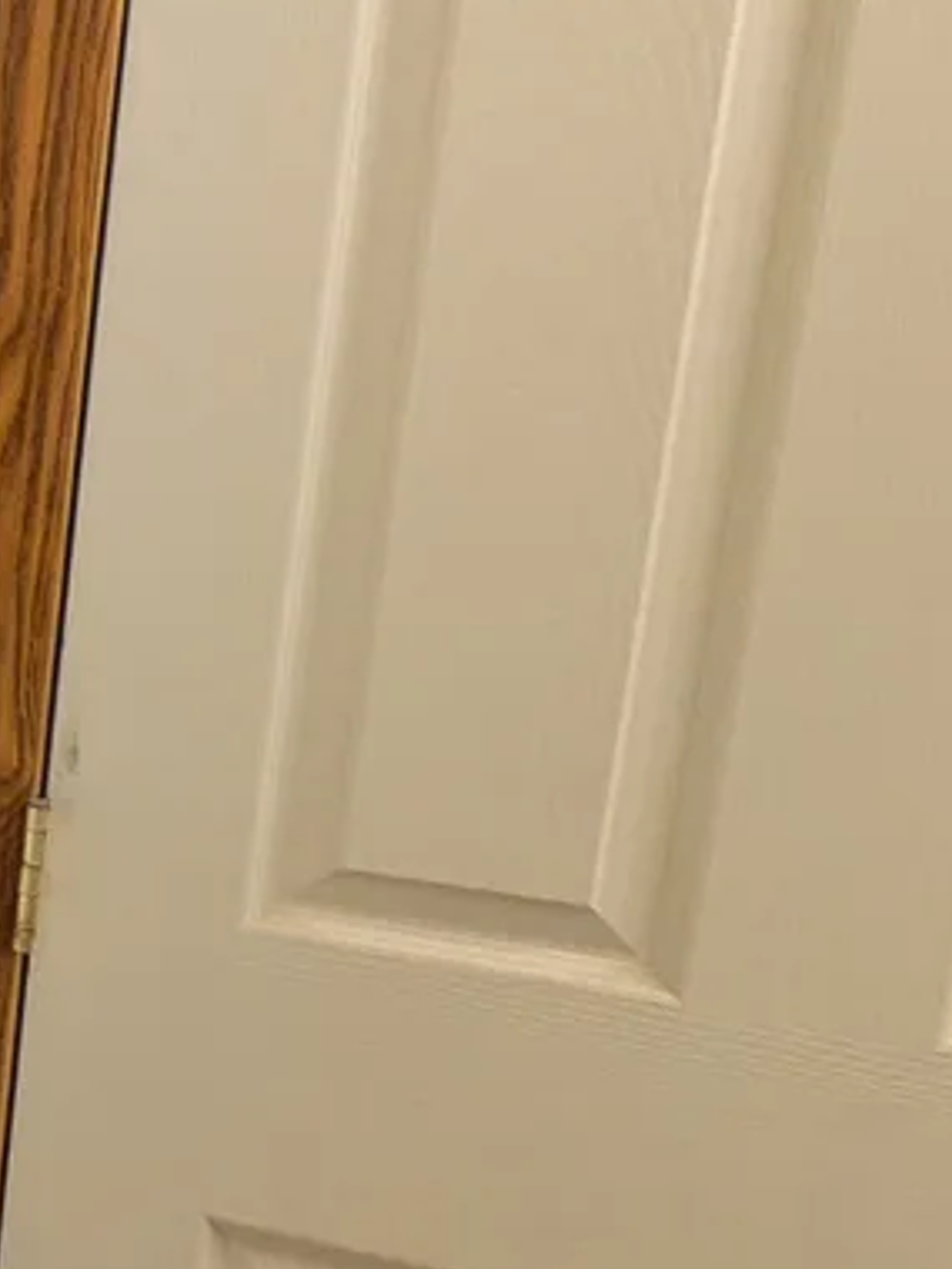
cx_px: -989
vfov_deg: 32.6
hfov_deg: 17.3
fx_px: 2163
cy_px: 544
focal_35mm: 59
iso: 203
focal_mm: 1.83
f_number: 2.2
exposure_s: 1/60
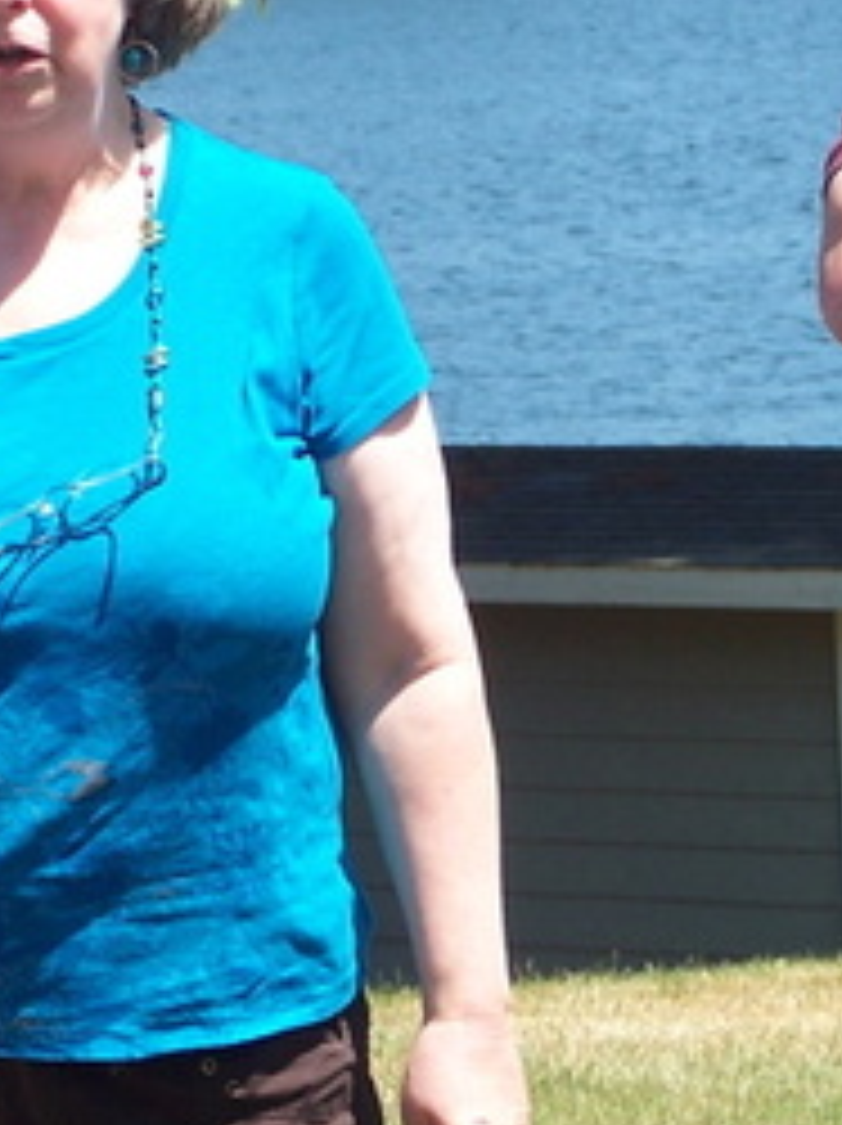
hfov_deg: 5.3
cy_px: 612
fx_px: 9032
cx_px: 646
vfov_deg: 7.1
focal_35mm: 278
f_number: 3.2
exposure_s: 1/500
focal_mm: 19.4
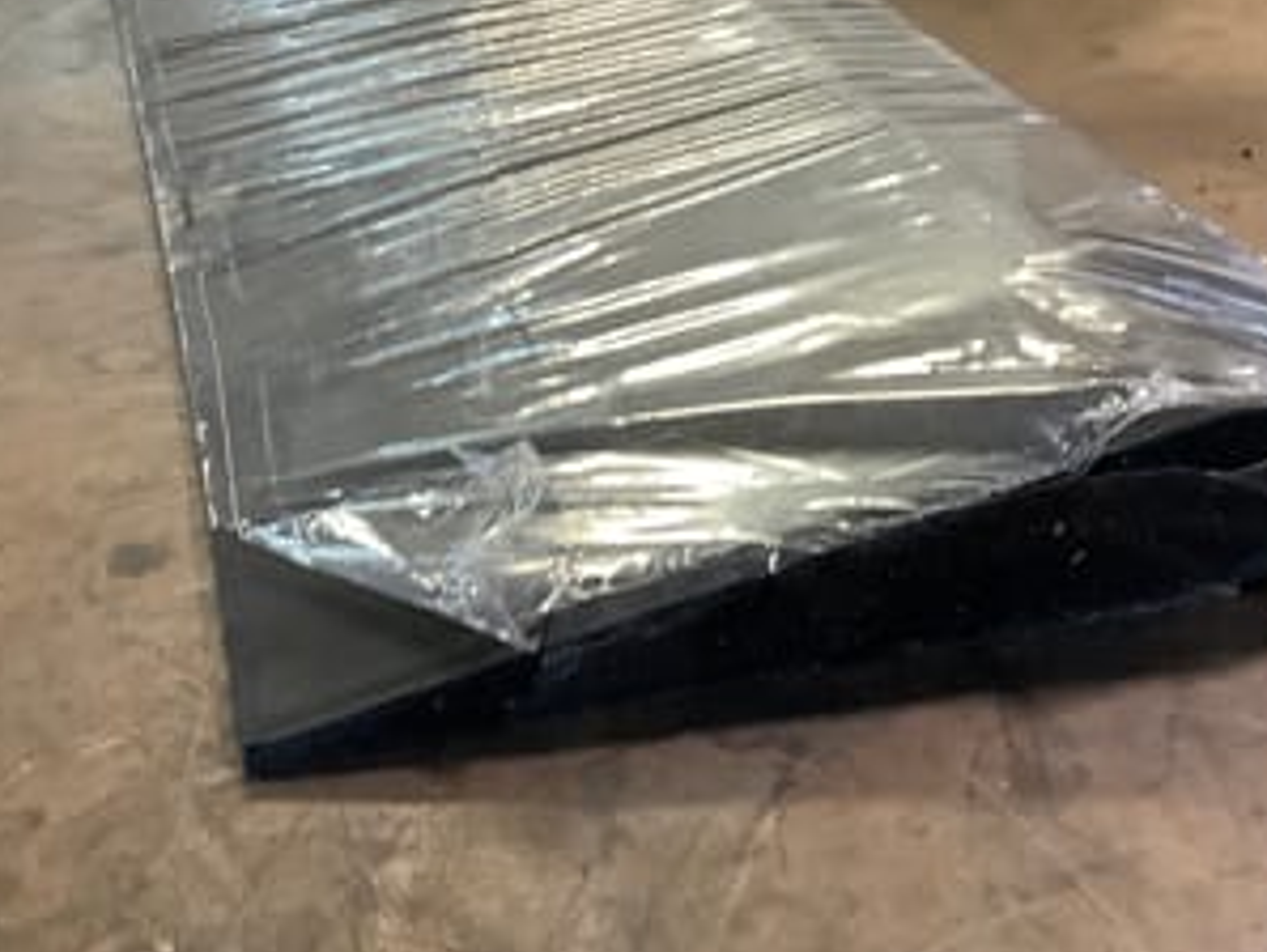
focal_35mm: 52
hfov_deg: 36.5
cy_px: 457
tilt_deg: -26.6
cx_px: 829
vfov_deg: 28.1
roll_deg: +0.5
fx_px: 1905
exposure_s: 1/33
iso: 320
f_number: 2.4
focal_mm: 3.3
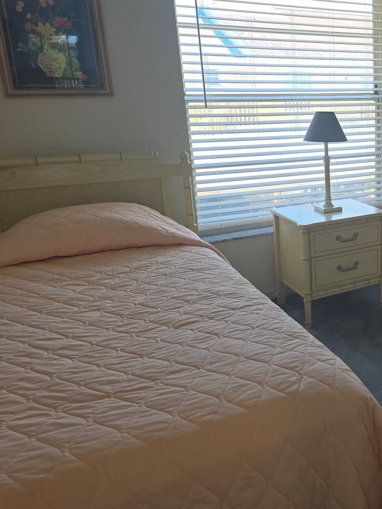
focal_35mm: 35
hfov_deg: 37.1
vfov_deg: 52.6
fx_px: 515
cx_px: 370
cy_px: 241
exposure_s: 1/120
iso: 20
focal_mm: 6.3
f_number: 1.7
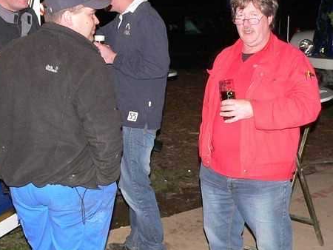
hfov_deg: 30.2
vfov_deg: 23.0
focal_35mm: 64
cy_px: 119
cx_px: 155
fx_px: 616
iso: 400
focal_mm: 6
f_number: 2.8
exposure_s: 1/60
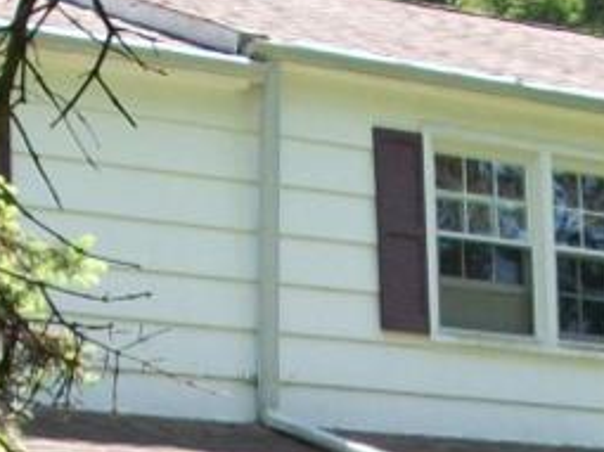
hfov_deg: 10.0
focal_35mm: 198
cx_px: 272
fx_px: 3453
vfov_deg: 7.3
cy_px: 861
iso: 80
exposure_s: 1/320
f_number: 3.1
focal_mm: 6.3
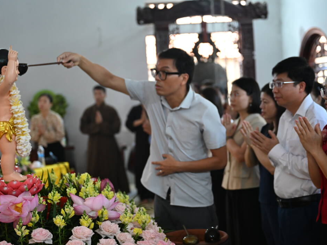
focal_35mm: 71
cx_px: 156
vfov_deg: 20.7
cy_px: 113
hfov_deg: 27.4
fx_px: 671
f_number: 2.8
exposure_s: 1/320
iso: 2500
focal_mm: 58
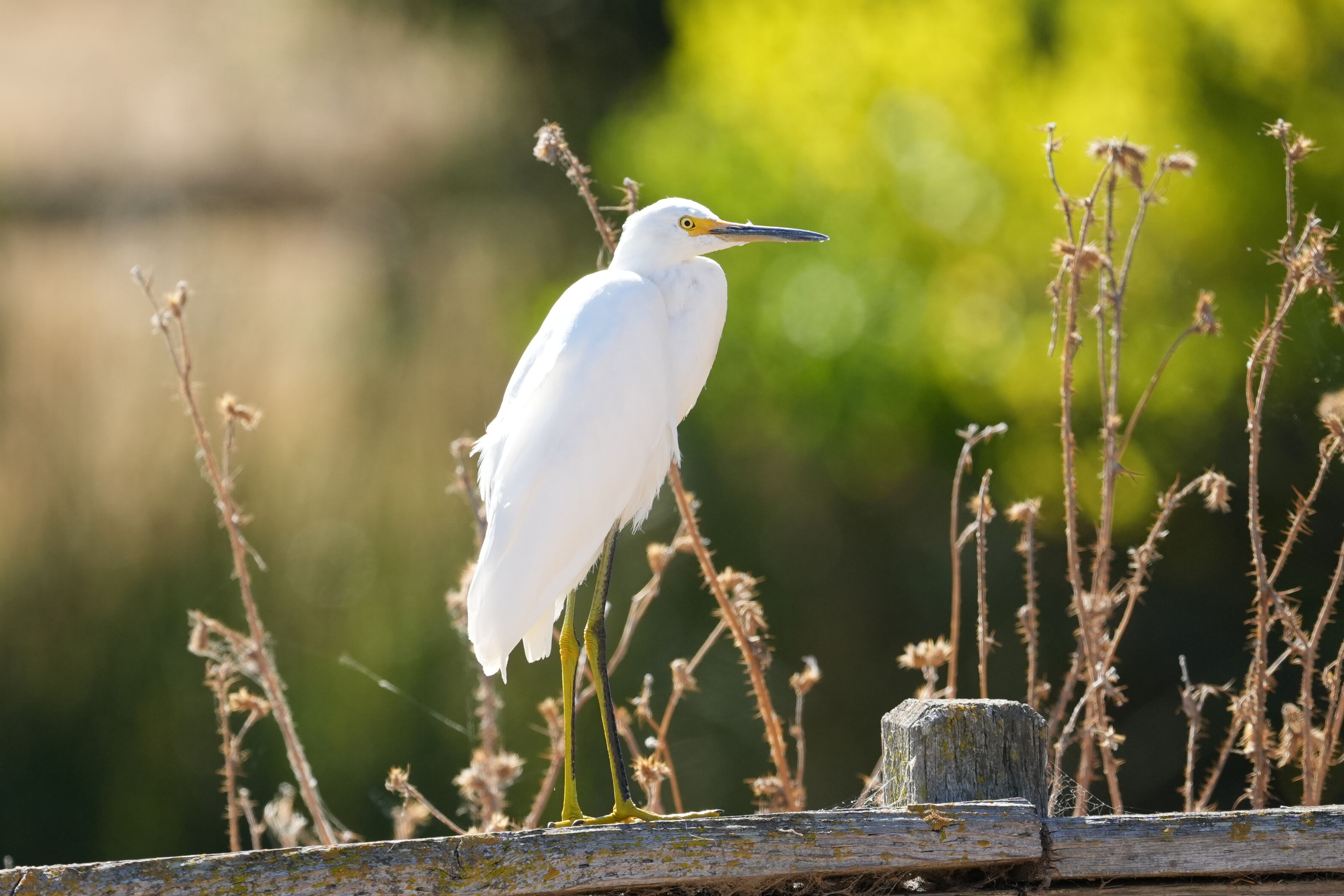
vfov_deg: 1.7
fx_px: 30686
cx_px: 468
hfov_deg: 2.5
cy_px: 456
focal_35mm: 822
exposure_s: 1/1250
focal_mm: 400
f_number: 4.5
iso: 500
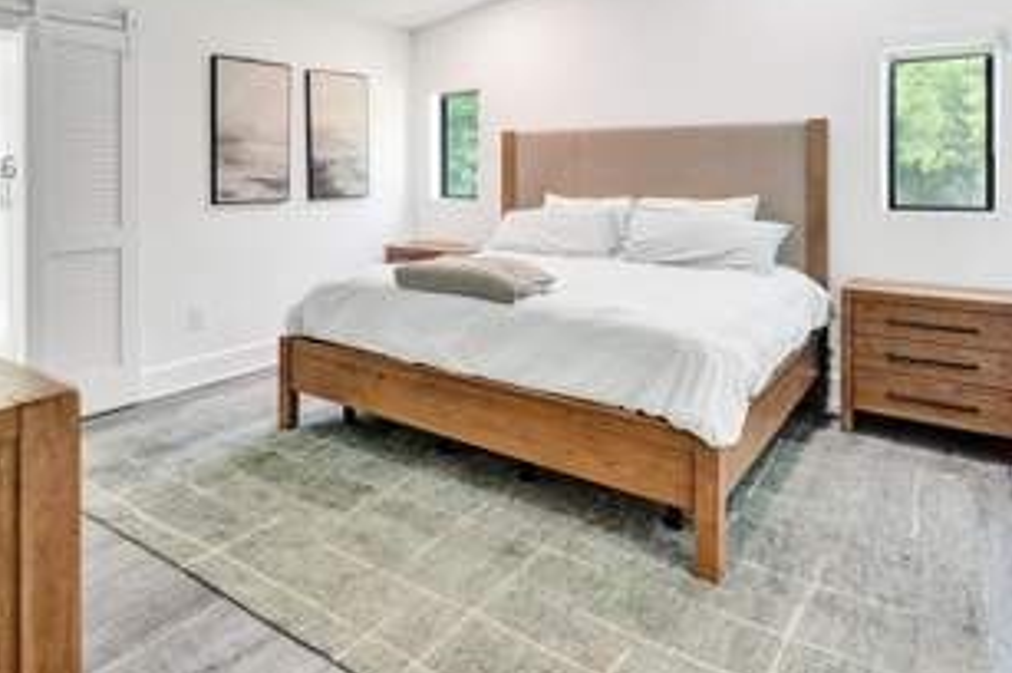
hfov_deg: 70.5
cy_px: 165
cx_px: 382
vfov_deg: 49.1
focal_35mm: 25
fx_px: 702
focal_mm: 16
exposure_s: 1/100
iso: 1000
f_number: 4
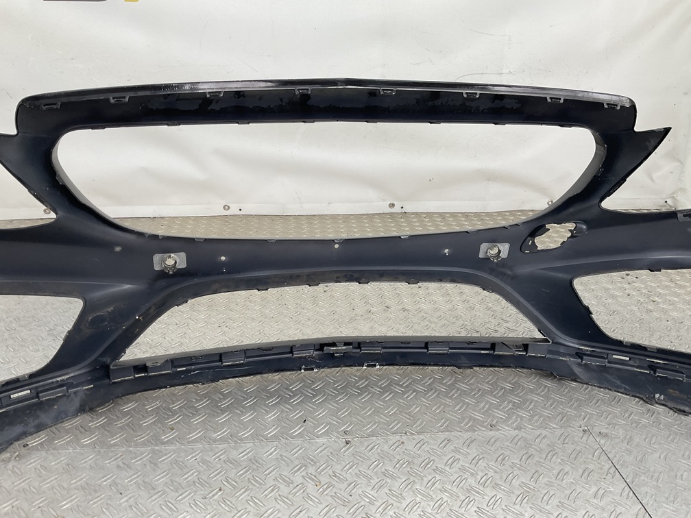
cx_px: 346
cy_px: 259
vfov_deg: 48.2
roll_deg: -2.3
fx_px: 579
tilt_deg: -21.6
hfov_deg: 61.7
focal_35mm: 29
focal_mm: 3
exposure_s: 1/120
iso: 25
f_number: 1.8
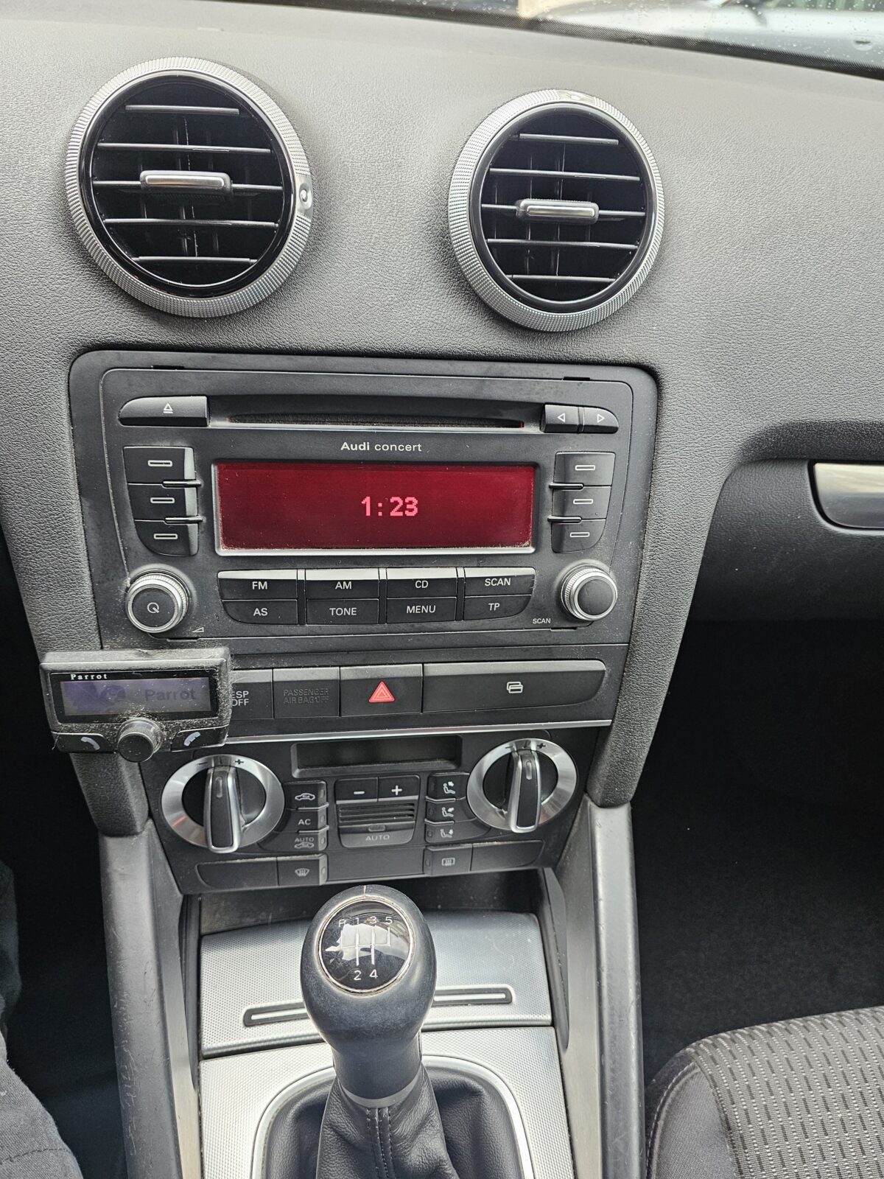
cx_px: 442
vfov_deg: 73.9
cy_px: 590
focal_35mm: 23
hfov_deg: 58.9
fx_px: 783
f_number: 1.7
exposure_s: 1/100
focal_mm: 6.3
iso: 400
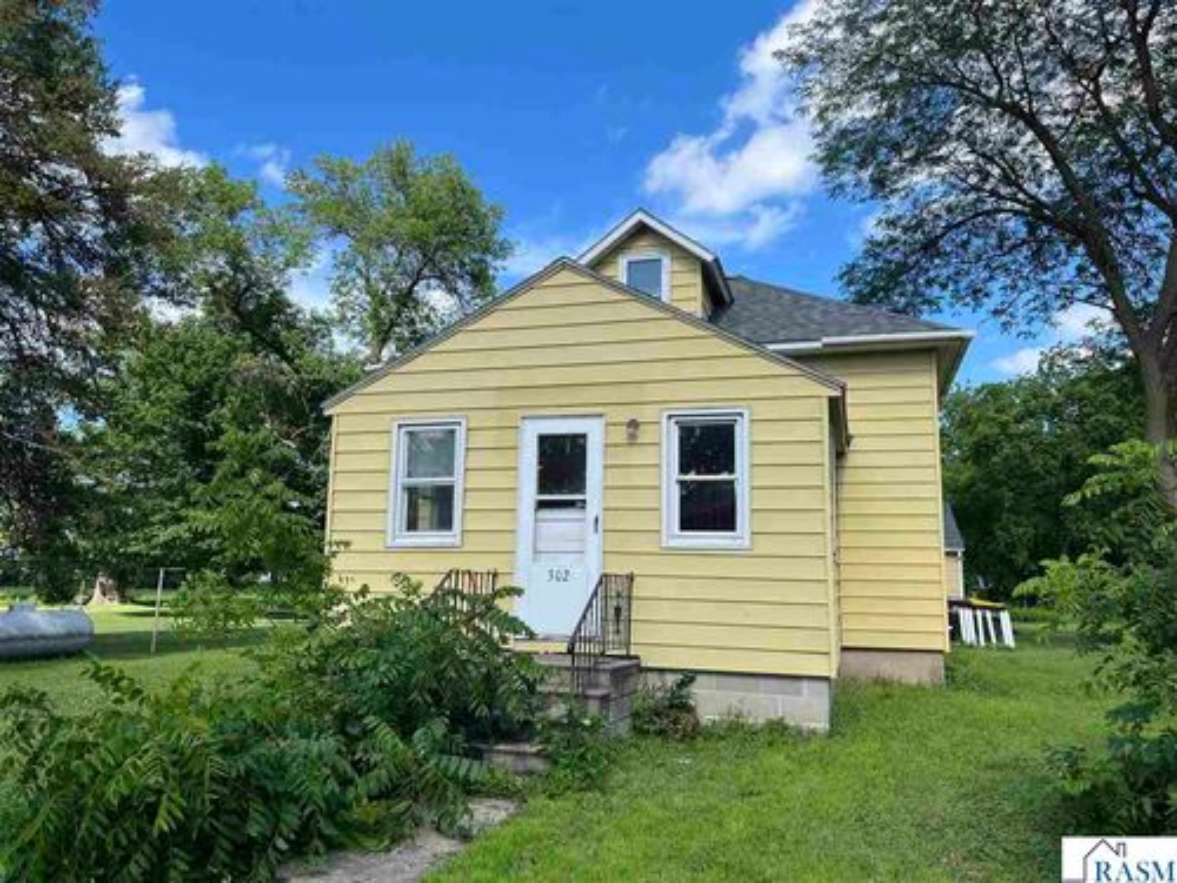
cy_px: 442
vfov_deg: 53.1
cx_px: 588
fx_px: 884
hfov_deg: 67.3
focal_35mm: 26
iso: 50
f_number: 1.6
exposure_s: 1/1890
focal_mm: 5.1
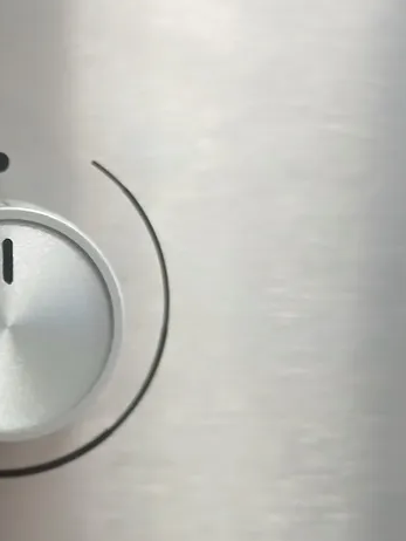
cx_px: -23
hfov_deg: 19.7
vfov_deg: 26.6
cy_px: 426
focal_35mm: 72
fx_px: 1125
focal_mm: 3.98
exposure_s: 1/33.3
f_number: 1.8
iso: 250
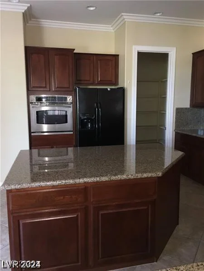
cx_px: 102
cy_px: 136
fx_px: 228
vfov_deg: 61.7
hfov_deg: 48.2
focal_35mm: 29
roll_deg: +1.0
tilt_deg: -8.2
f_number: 2.2
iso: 125
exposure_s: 1/16
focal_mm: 4.15
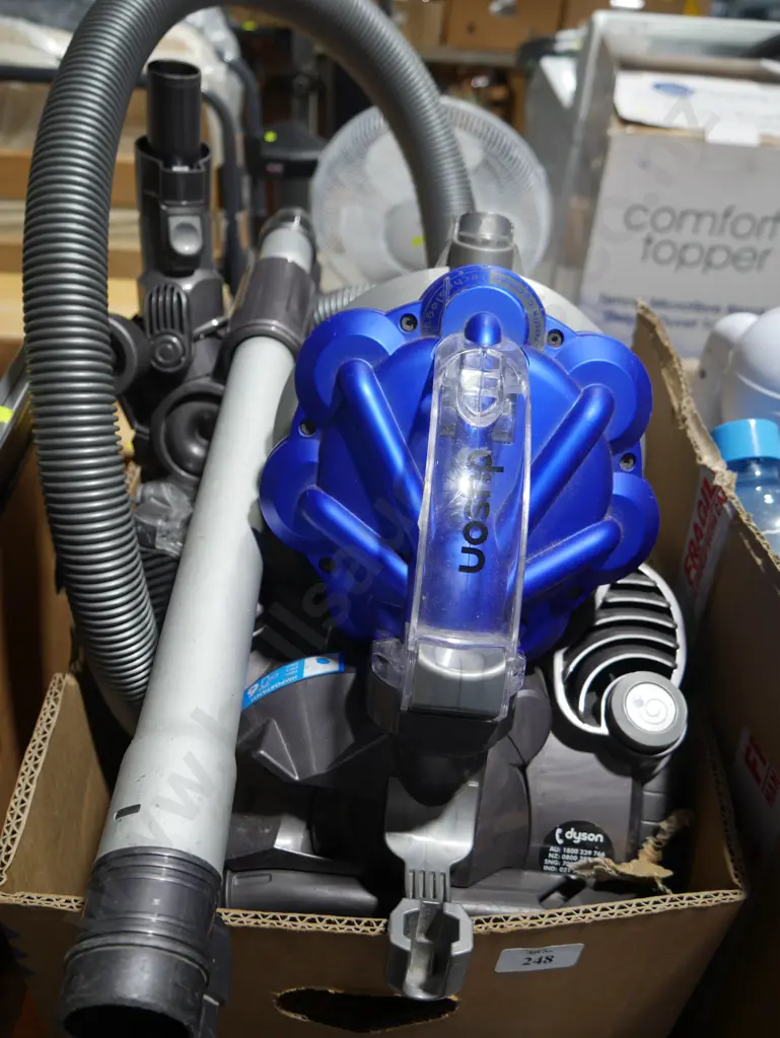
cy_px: 519
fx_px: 841
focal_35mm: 28
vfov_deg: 63.4
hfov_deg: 49.8
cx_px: 390
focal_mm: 14
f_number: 3.5
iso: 200
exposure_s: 1/60
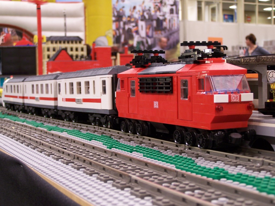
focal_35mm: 64
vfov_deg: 22.9
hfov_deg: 30.3
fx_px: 508
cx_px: 138
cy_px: 103
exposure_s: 1/2
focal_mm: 10.7
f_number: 3.2
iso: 80
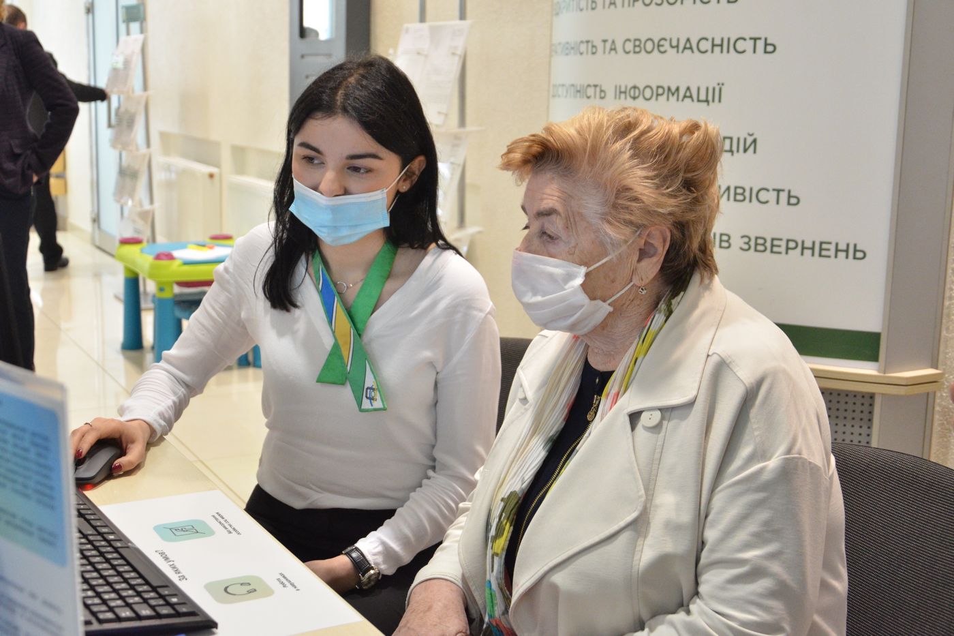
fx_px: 1192
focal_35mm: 45
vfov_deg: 29.9
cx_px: 477
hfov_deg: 43.6
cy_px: 318
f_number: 4.2
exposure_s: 1/160
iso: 2000
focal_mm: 30
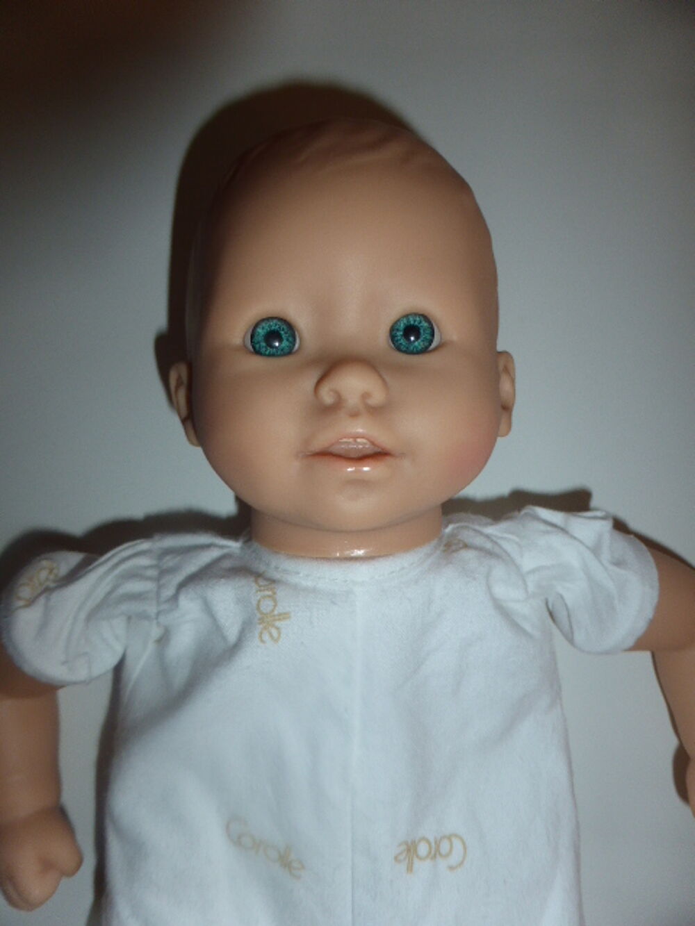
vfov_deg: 71.6
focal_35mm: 24
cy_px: 463
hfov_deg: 56.8
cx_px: 348
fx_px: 642
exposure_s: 1/60
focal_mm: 4.3
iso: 100
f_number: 3.3
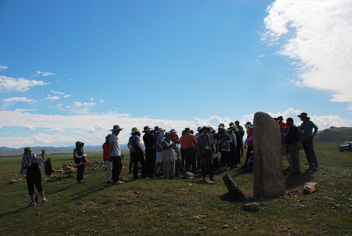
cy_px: 118
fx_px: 323
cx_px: 176
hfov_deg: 57.2
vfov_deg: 40.1
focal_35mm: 33
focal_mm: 22
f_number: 5.6
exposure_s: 1/2500
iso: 400
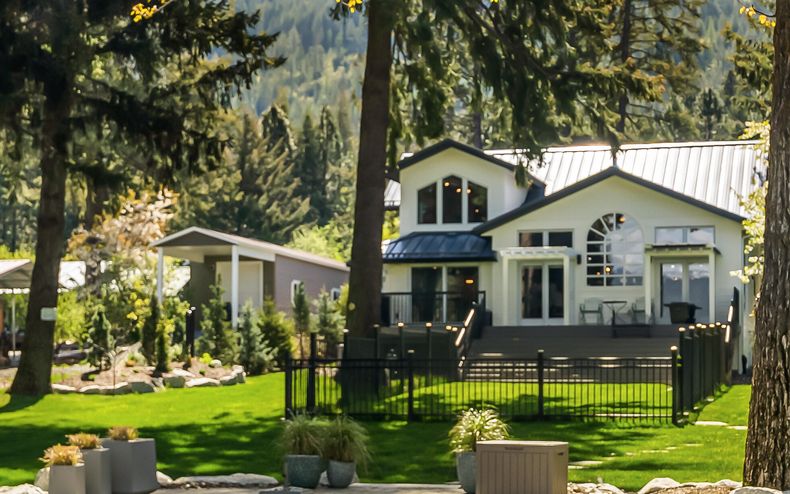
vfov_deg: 17.3
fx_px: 1615
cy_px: 352
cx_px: 371
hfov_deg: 27.5
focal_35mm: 75
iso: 320
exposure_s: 1/25
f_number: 5.6
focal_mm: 35
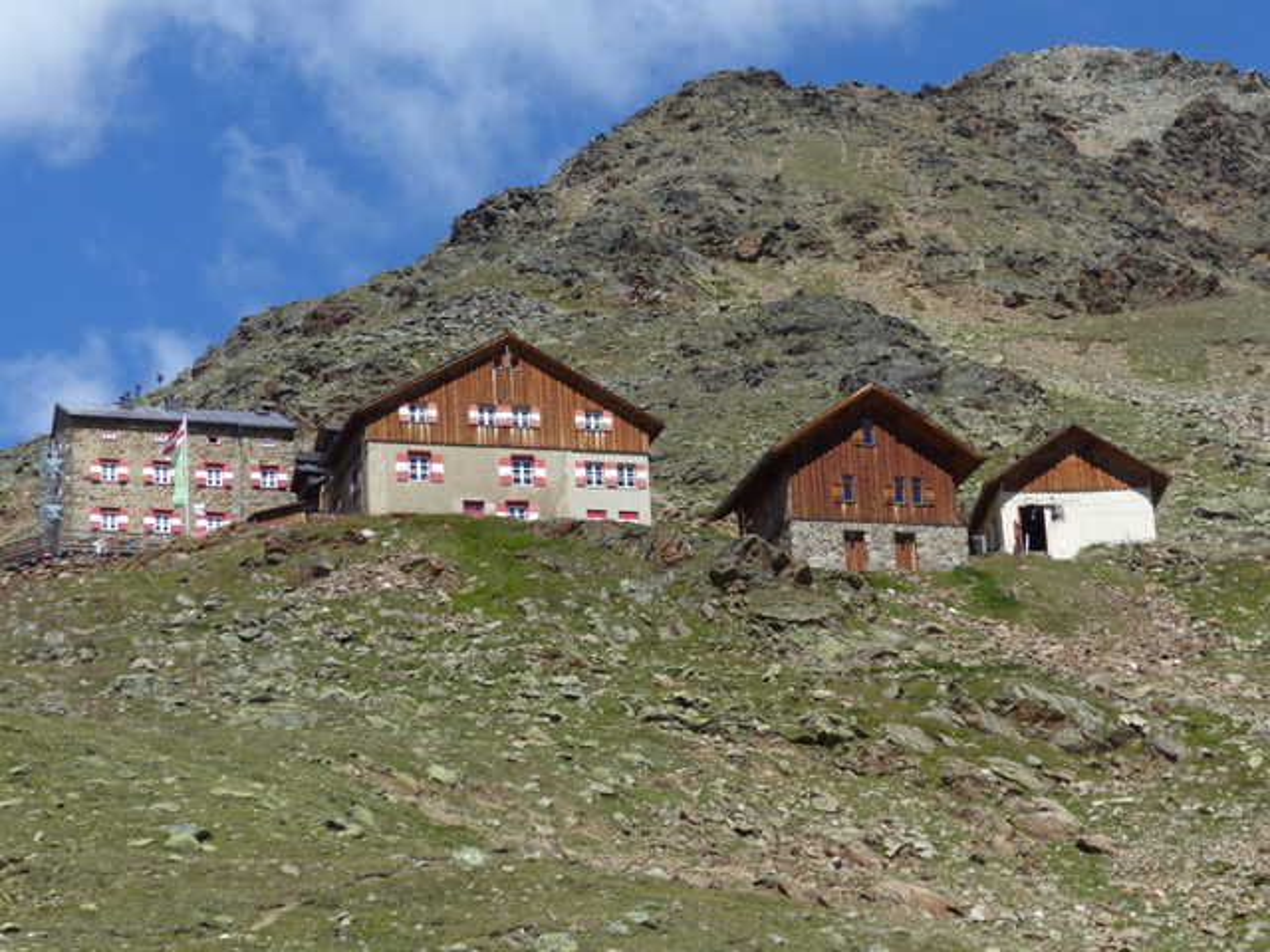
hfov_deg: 21.5
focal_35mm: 91
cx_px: 635
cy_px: 476
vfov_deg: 16.2
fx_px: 3339
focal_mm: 16.4
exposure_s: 1/800
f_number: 4
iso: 100
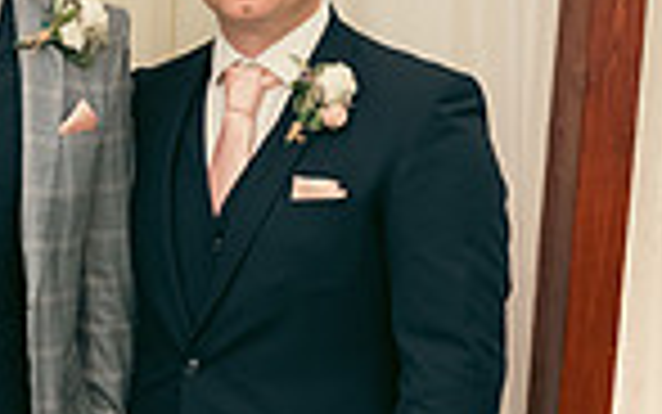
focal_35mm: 113
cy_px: 340
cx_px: -320
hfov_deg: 16.8
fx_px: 2039
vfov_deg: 11.6
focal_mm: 28
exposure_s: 1/160
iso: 500
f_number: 3.5
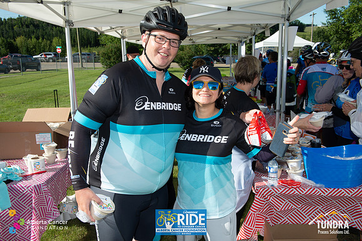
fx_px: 322
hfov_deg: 58.7
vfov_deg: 41.1
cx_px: 181
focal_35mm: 32
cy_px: 120
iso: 200
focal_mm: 32
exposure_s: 1/400
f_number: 9
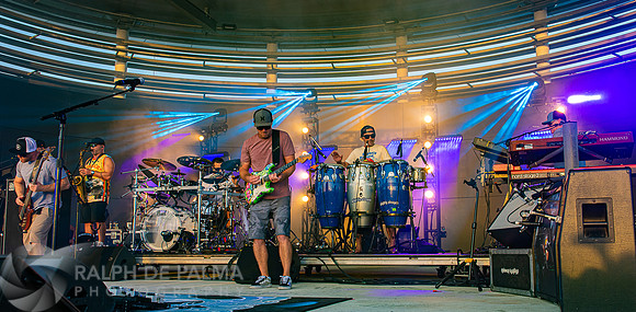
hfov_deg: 56.7
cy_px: 165
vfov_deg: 29.7
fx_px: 589
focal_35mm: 36
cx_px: 332
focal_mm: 29
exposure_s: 1/160
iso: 400
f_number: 5.6
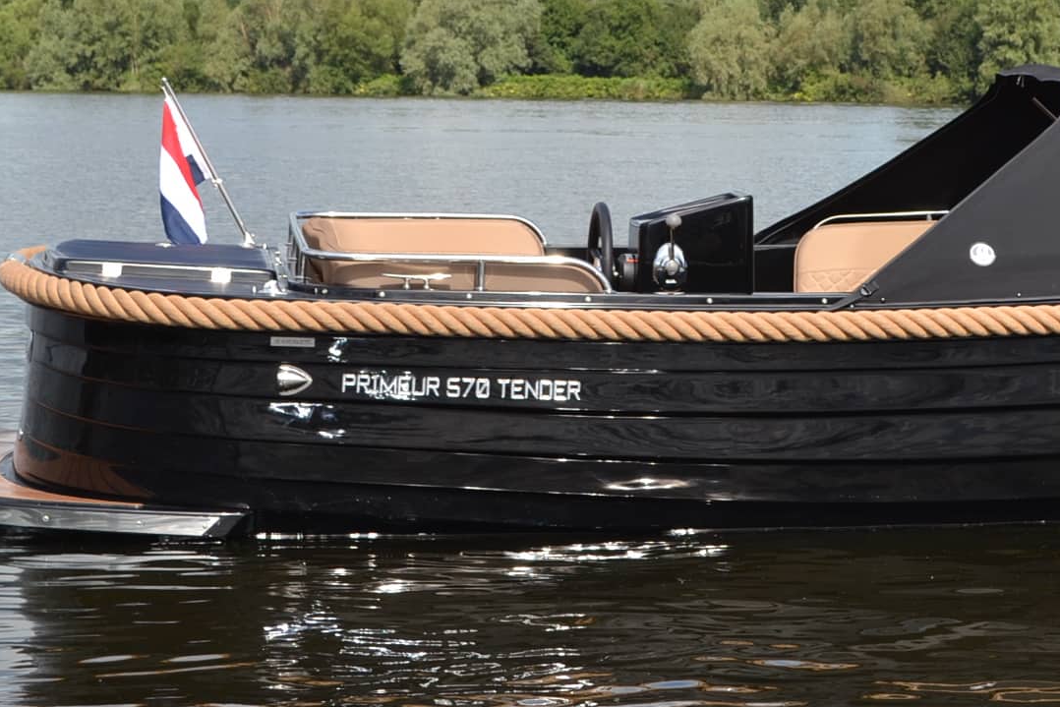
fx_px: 3210
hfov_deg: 18.6
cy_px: 188
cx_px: 832
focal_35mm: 109
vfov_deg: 12.5
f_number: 8
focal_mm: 34
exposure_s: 1/200
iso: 100
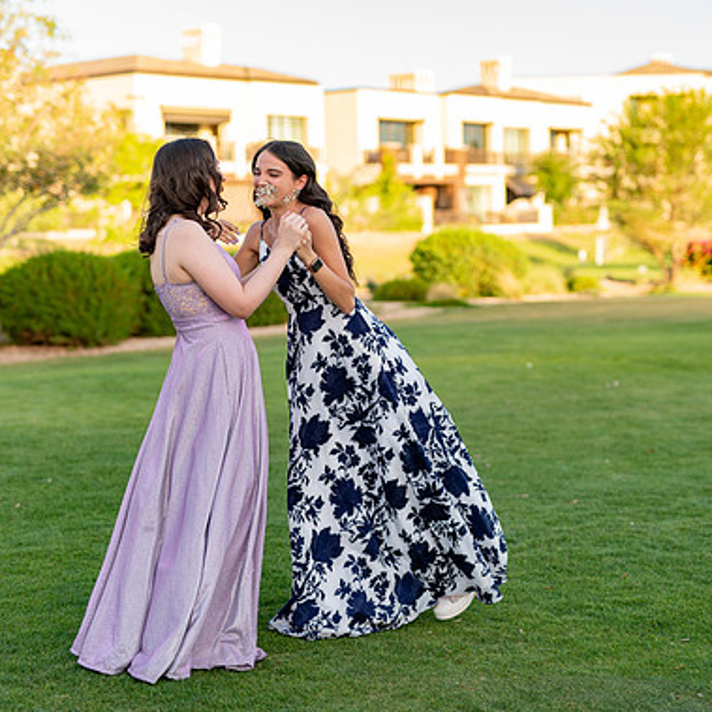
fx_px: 1513
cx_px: 363
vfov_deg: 26.5
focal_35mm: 65
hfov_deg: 26.5
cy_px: 357
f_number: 2
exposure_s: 1/640
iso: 100
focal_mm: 50
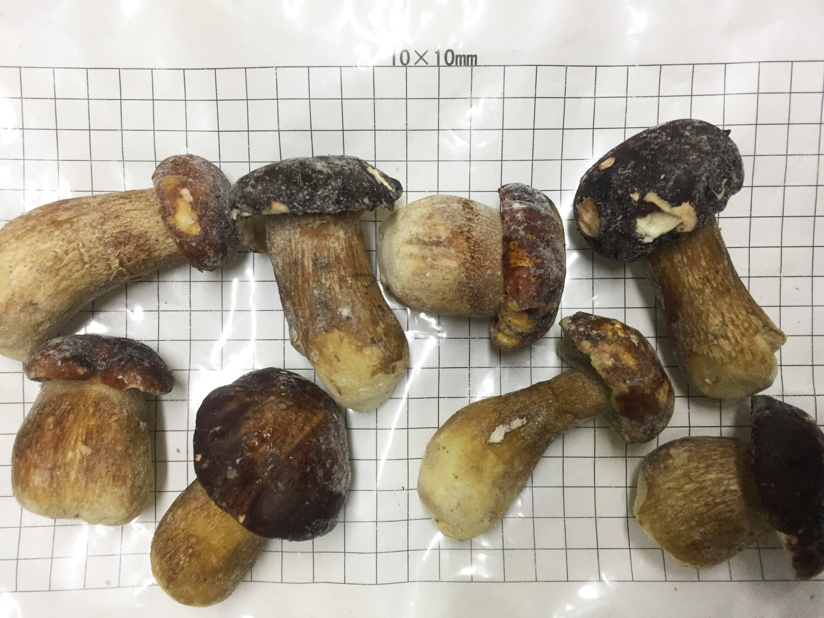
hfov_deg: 61.7
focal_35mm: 29
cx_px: 412
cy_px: 309
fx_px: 690
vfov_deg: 48.2
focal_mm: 4.15
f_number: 2.2
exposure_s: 1/33
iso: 160
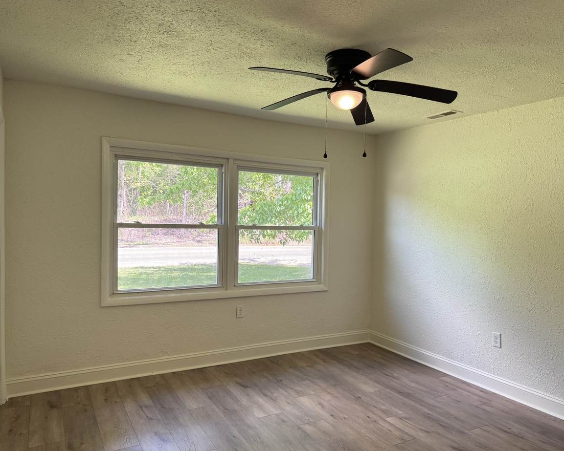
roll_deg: -1.1
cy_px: 230
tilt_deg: -2.5
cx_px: 297
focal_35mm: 26
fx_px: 434
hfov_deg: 66.0
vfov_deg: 54.9
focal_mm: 6.76
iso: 125
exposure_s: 1/120
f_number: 1.78
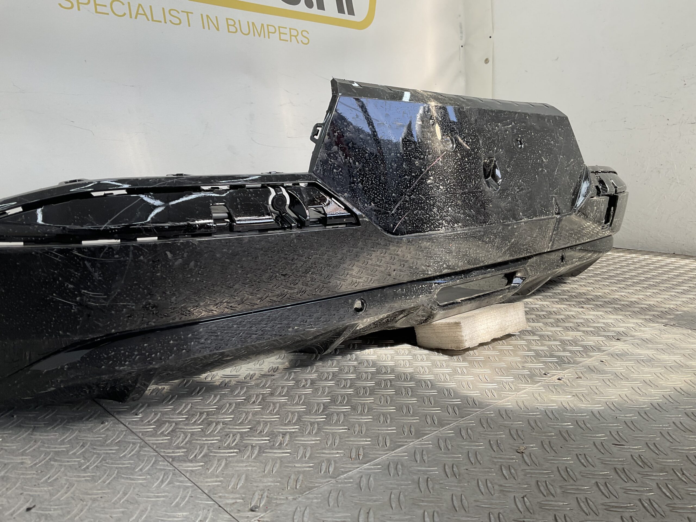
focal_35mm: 29
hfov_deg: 61.7
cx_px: 348
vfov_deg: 48.2
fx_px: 583
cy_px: 261
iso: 16
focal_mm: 3
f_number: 1.8
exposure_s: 1/188
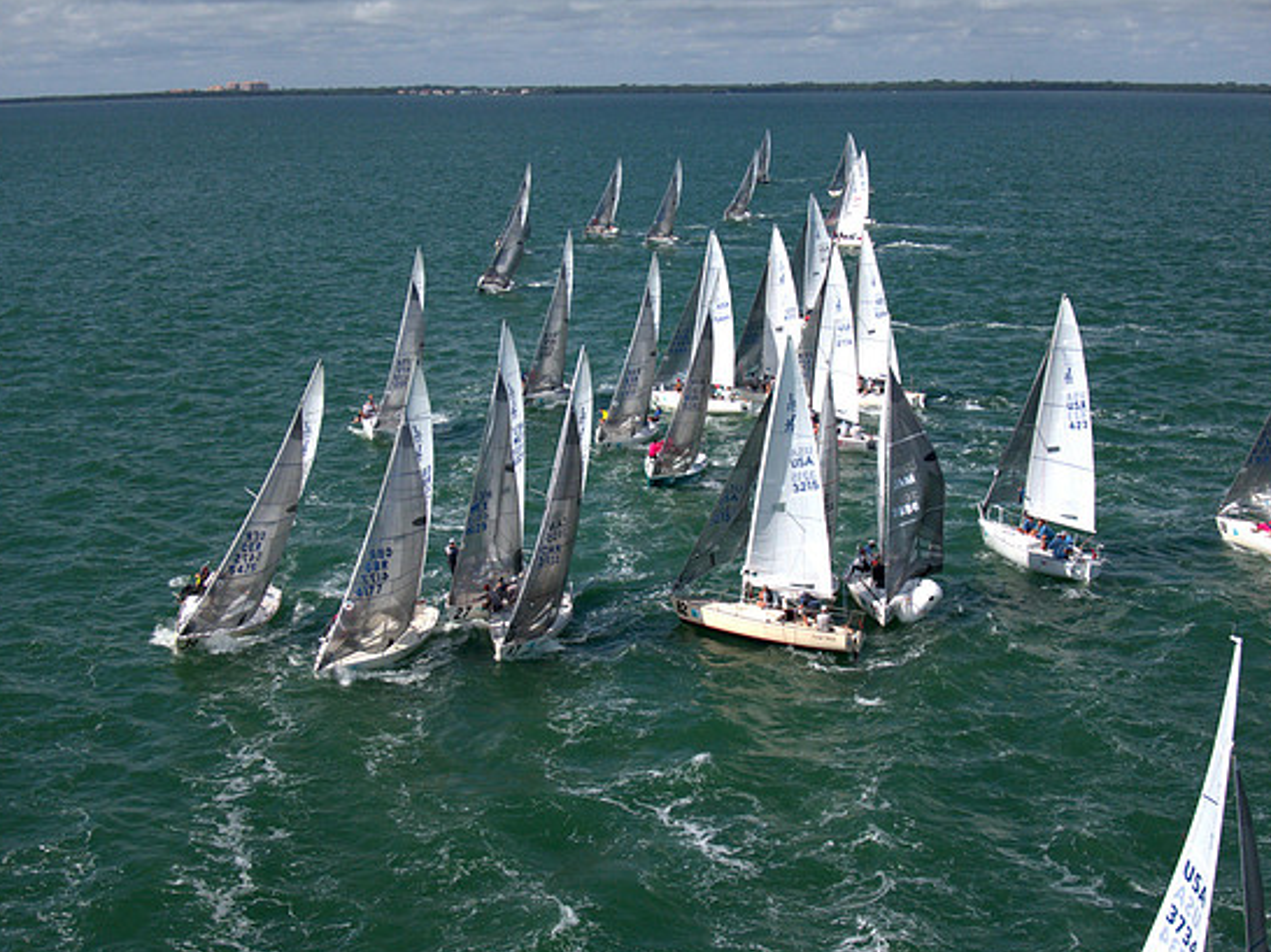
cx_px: 640
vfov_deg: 28.5
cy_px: 502
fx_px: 1872
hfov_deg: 37.5
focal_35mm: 51
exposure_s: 1/1600
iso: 100
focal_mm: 8.6
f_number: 3.8
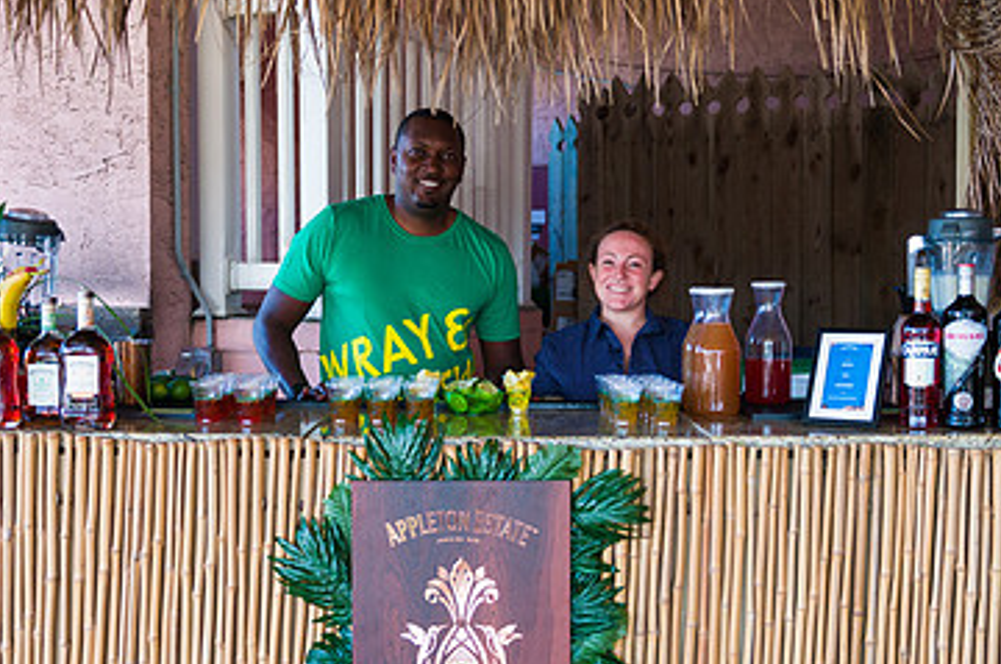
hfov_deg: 39.6
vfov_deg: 26.9
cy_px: 367
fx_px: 1388
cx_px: 459
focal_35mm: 50
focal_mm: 31
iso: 500
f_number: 3.2
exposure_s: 1/320
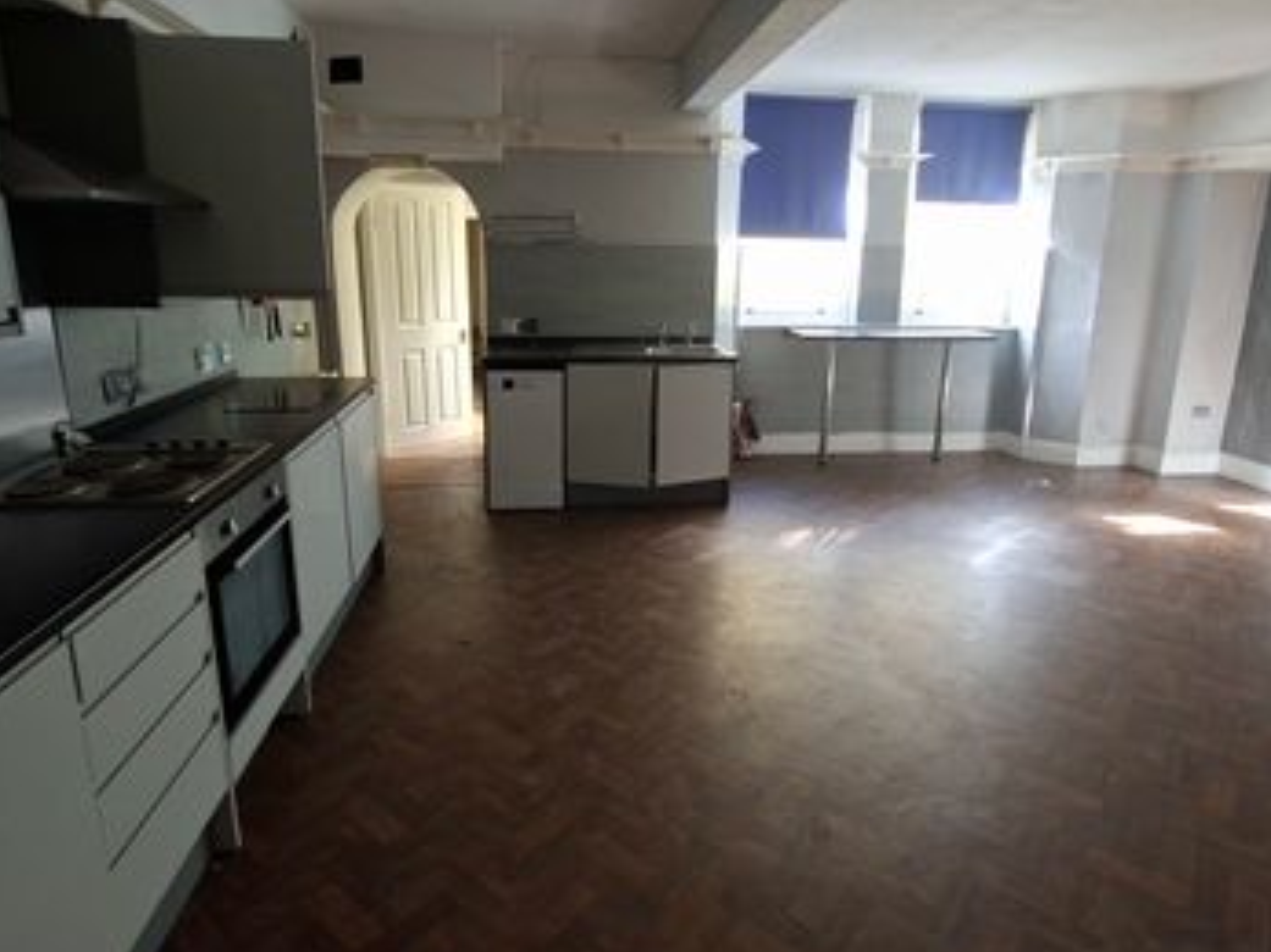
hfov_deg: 98.1
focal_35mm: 15
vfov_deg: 81.5
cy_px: 428
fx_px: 551
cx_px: 663
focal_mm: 1.74
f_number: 2.2
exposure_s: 1/40
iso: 125
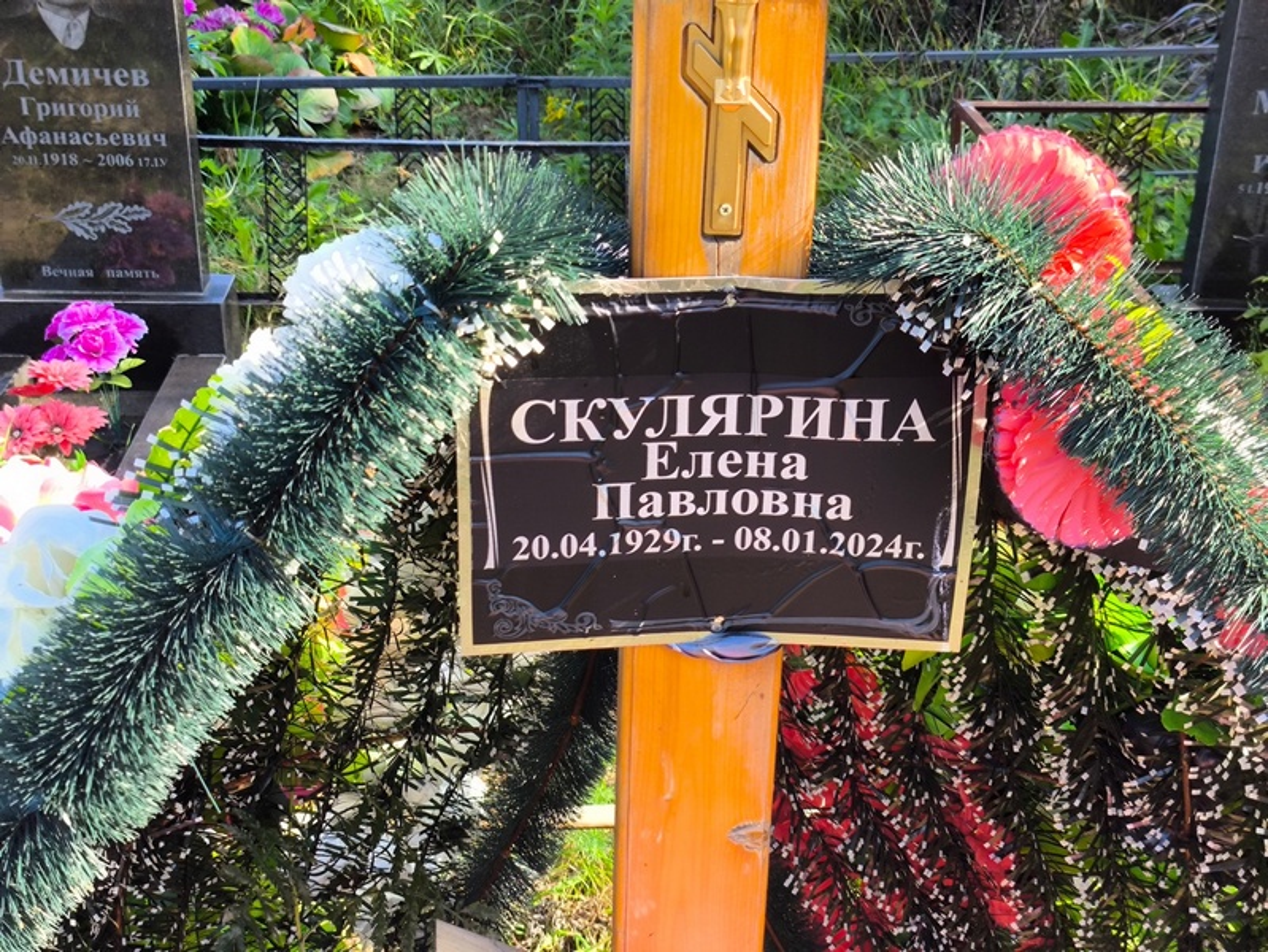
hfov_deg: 38.2
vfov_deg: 29.1
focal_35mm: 50
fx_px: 1832
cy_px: 476
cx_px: 634
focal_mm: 4.71
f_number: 1.7
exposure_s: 1/237
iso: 50
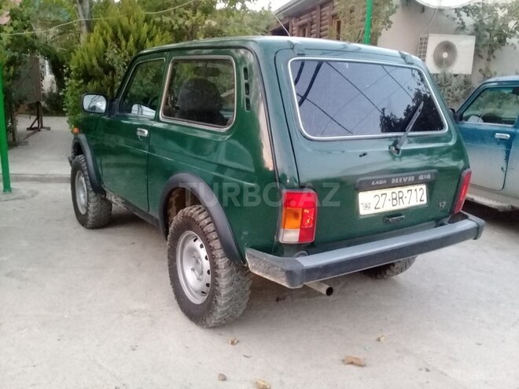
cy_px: 194
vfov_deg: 45.4
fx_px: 465
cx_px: 260
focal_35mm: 31
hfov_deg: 58.4
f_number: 2.2
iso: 400
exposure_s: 1/33
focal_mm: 3.3
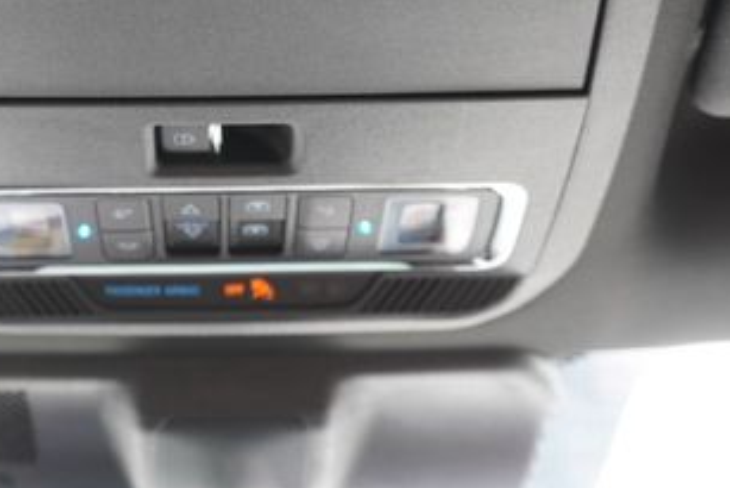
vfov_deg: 25.6
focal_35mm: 50
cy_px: -10
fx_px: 1014
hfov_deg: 38.7
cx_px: 193
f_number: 4
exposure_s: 1/60
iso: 640
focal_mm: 16
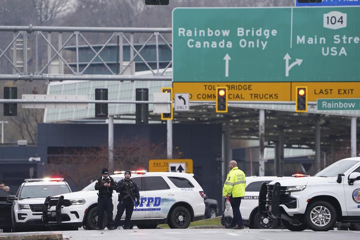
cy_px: 120
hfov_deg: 3.9
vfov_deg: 2.6
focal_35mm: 524
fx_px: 5240
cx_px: 180
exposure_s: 1/125
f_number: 6.3
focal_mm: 524
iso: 400
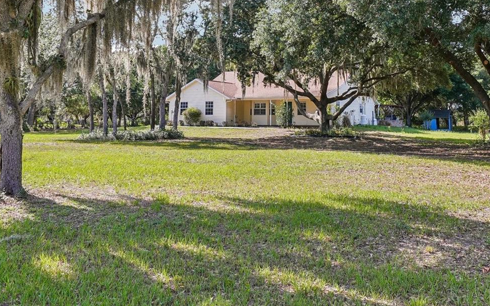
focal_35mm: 35
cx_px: 274
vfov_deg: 34.7
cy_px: 45
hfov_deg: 55.2
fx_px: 467
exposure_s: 1/50
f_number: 8
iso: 50
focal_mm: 14
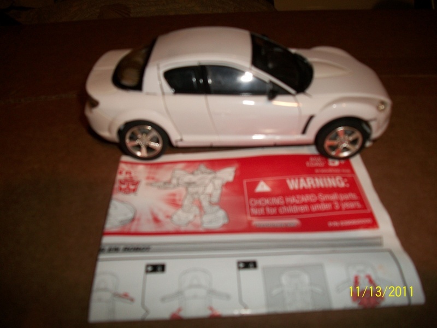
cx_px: 218
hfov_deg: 56.8
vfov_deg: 44.2
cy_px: 164
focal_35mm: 32
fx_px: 404
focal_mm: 5.7
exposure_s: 1/30
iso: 80
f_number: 2.9
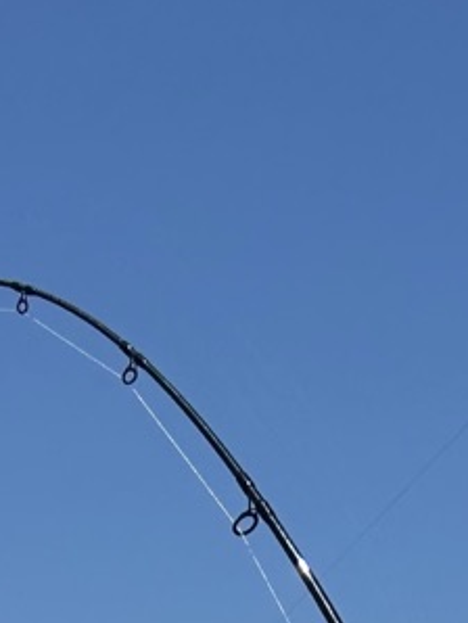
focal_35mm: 122
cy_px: 1386
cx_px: 405
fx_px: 2196
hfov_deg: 12.1
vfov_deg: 13.1
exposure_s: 1/12658
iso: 50
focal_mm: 5.7
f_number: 1.5
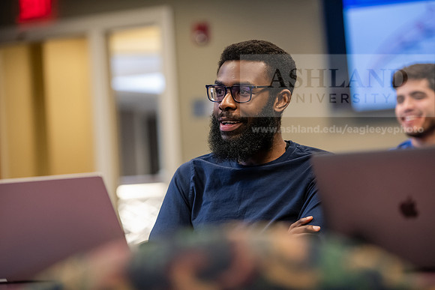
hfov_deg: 16.8
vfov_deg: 11.2
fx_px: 1474
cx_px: 218
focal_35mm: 122
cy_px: 145
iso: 2500
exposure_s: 1/200
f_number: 2.8
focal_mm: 122
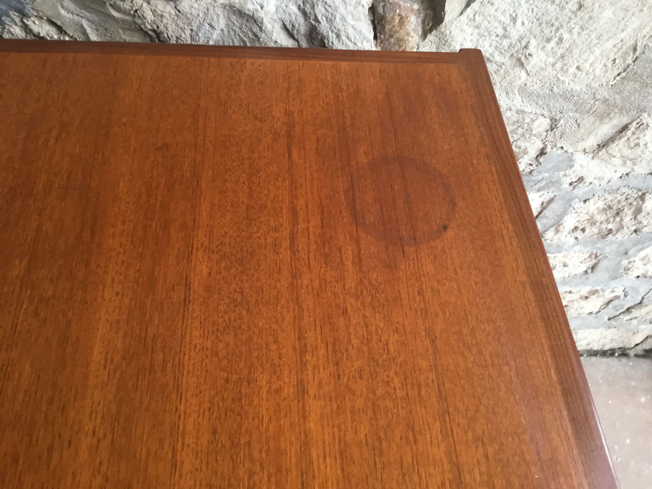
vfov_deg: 45.4
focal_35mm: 31
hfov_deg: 58.4
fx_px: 584
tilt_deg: -58.0
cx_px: 326
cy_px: 244
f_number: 2.4
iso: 100
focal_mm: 3.3
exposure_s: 1/33
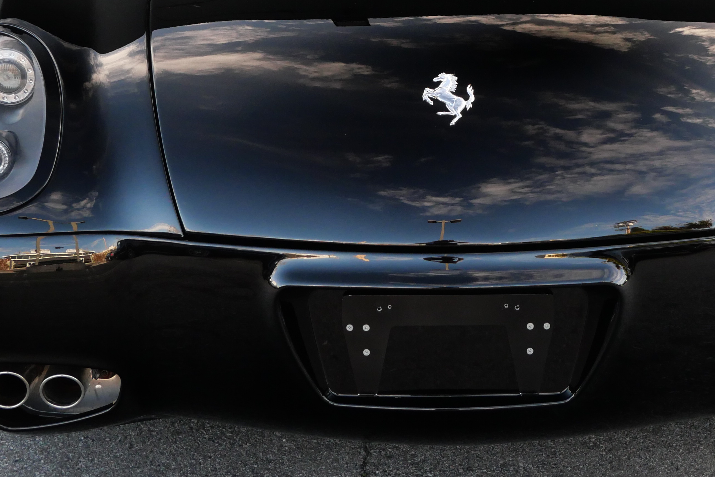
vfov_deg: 18.1
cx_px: 449
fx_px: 1470
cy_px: 43
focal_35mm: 74
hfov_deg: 27.2
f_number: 5
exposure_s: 1/200
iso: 1000
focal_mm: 18
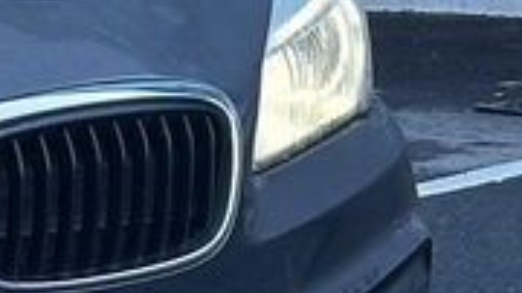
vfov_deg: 2.9
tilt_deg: -0.3
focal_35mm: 419
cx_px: -821
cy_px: -290
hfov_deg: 5.0
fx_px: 5796
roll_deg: +0.4
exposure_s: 1/268
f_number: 1.78
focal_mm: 6.86
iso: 64
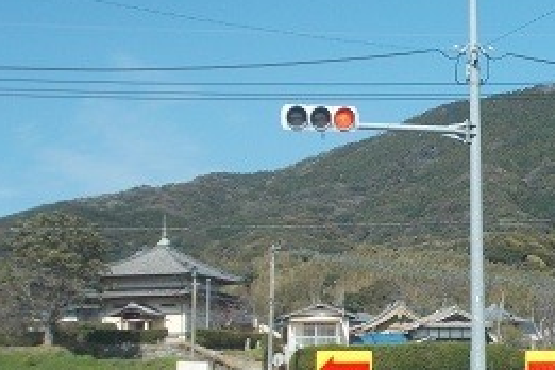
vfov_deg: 16.8
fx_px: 1249
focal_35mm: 81
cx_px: 477
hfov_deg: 24.5
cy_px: 270
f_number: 4.2
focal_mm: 7.9
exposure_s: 1/500
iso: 80
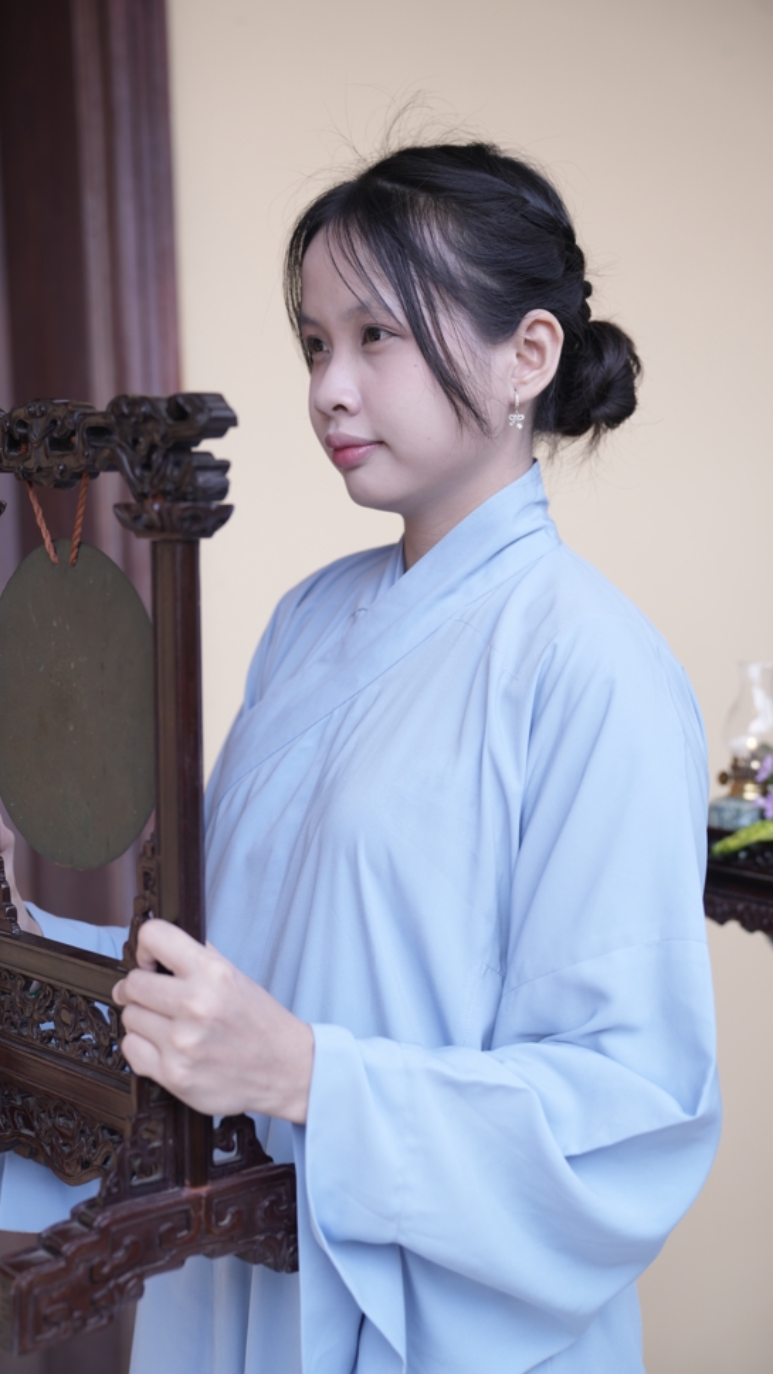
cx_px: 326
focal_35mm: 59
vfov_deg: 35.4
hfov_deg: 20.4
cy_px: 687
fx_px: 2150
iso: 160
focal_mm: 56
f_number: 2.8
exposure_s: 1/200
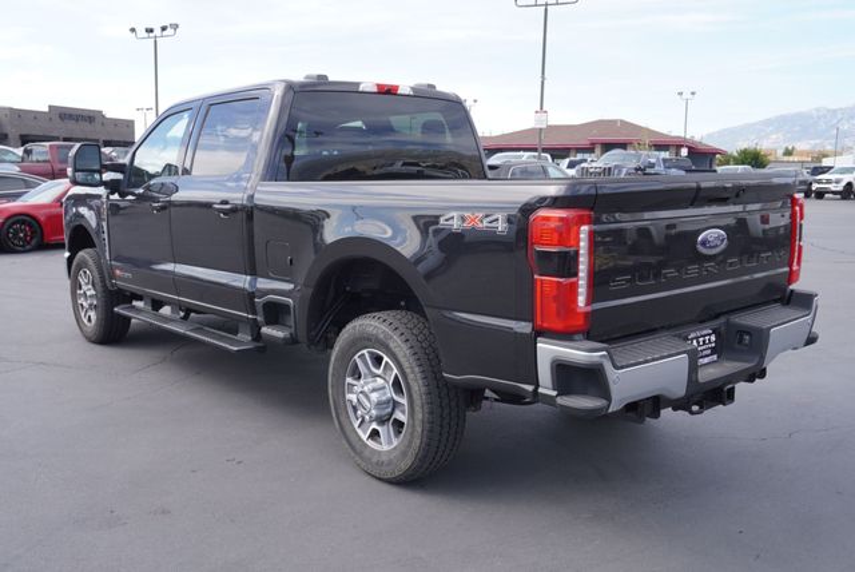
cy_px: 286
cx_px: 428
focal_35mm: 33
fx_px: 784
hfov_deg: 57.2
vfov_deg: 40.0
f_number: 6.3
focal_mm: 22
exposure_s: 1/125
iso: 100
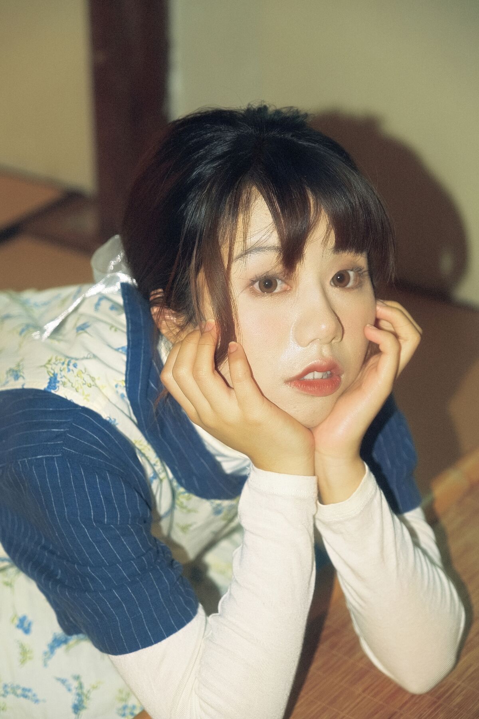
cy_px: 360
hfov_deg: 16.5
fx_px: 1656
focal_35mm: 83
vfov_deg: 24.5
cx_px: 240
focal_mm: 55
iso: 200
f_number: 2.8
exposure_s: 1/60
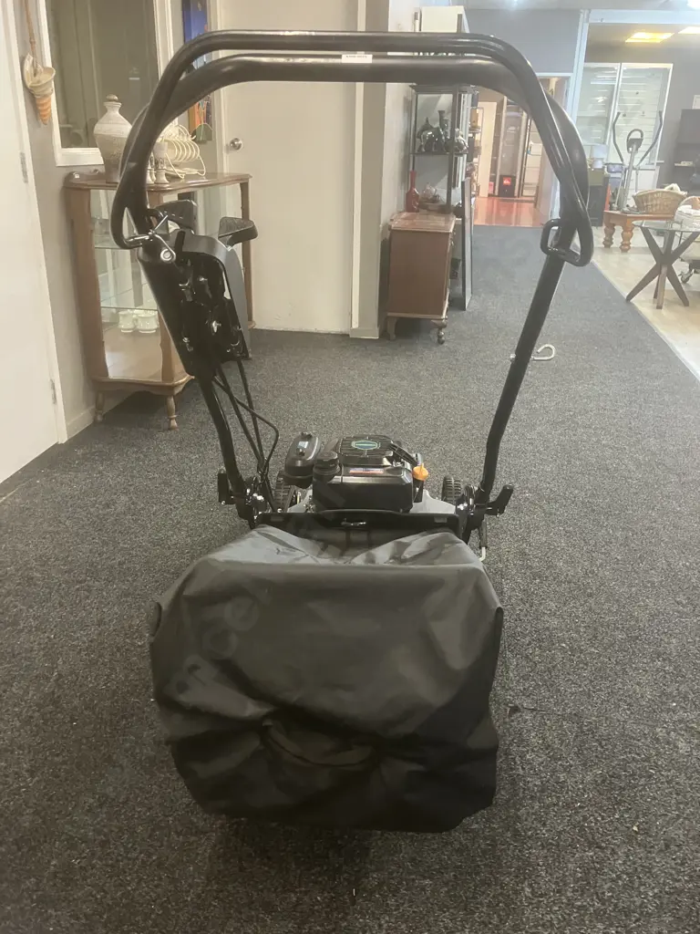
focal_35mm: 28
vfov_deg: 63.4
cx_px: 350
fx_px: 755
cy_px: 467
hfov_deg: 49.7
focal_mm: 3.99
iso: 320
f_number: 1.8
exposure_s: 1/33
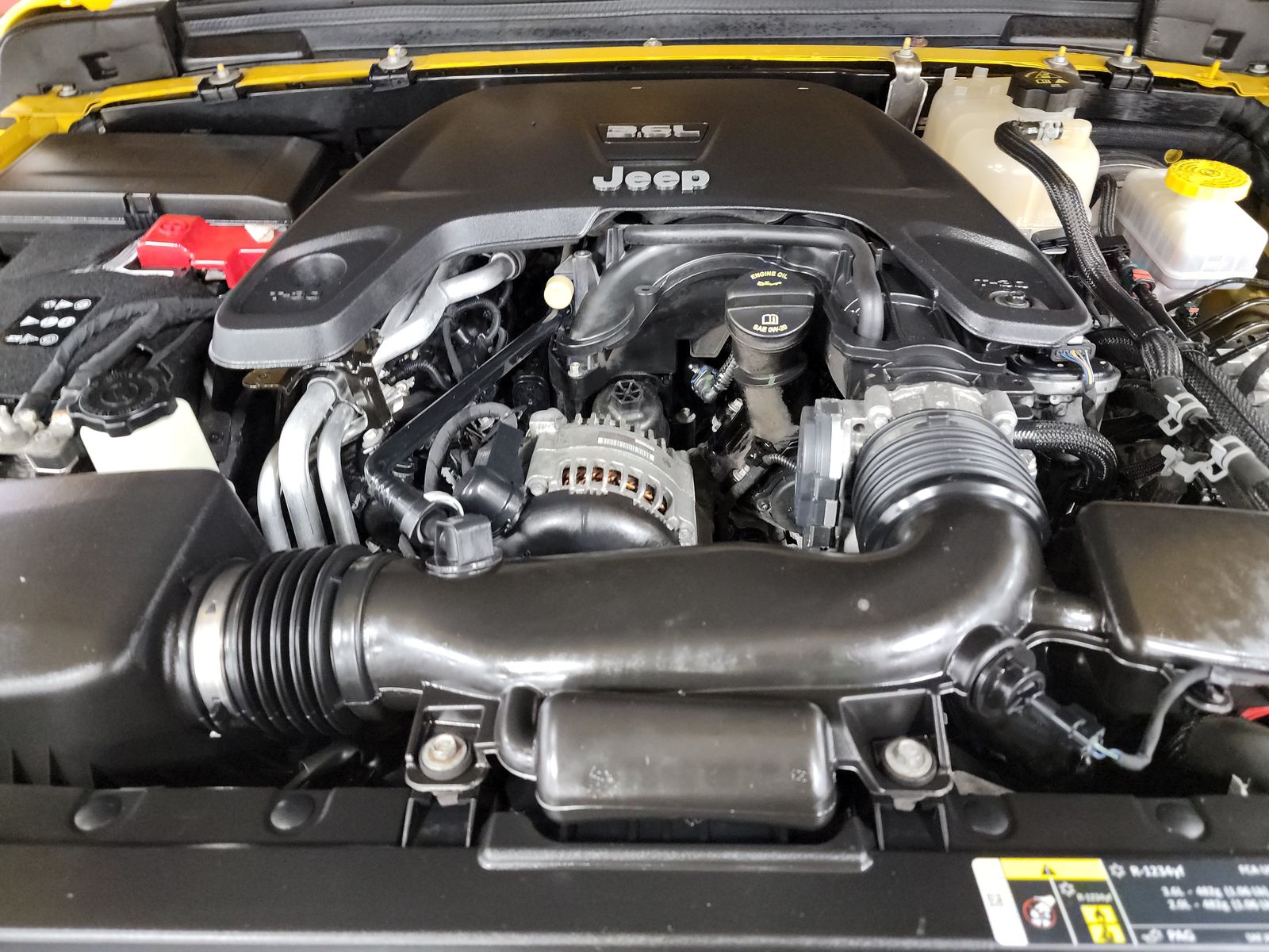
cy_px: 476
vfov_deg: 56.8
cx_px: 634
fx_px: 880
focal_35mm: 24
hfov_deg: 71.6
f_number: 1.8
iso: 1876
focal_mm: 6.7
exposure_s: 1/24
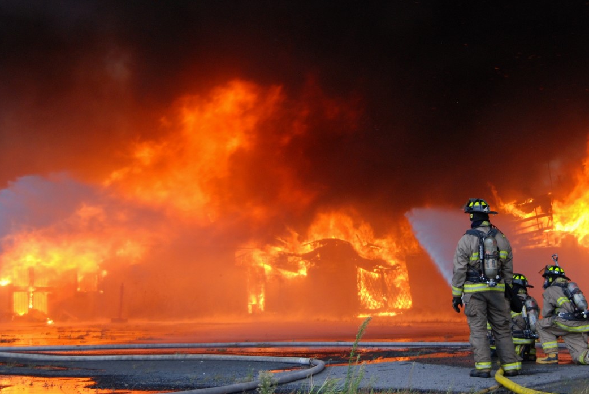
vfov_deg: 21.0
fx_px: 1065
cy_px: 195
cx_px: 399
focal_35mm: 65
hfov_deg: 30.7
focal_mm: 28
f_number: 4
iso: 400
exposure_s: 1/125
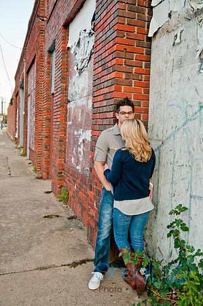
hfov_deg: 39.9
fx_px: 280
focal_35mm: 33
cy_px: 153
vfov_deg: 57.3
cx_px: 102
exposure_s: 1/200
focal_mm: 22
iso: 200
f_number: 4
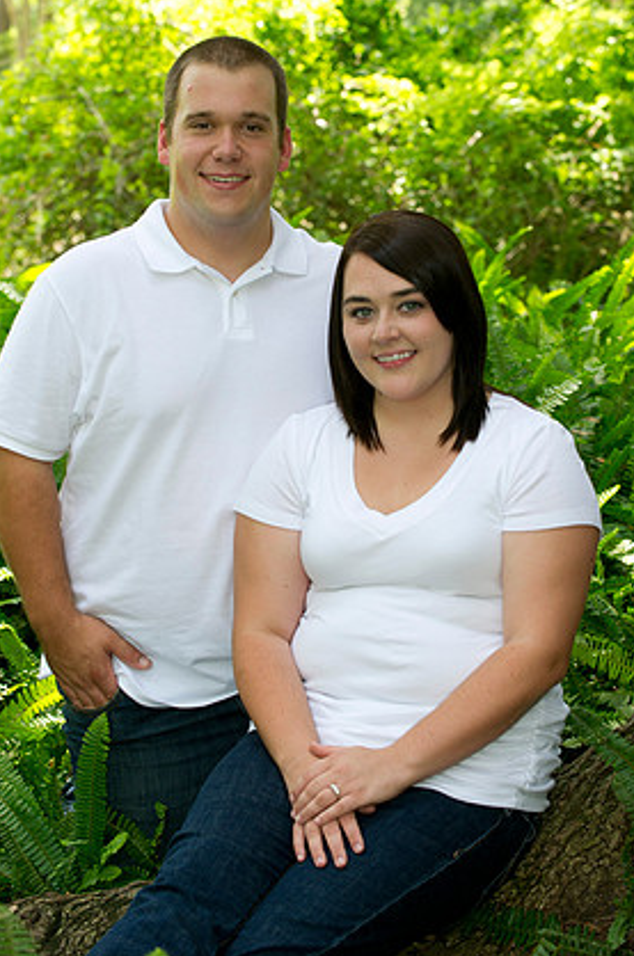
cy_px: 448
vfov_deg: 21.1
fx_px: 2573
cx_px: 301
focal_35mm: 97
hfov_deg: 14.0
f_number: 5
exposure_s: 1/125
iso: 400
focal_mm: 90
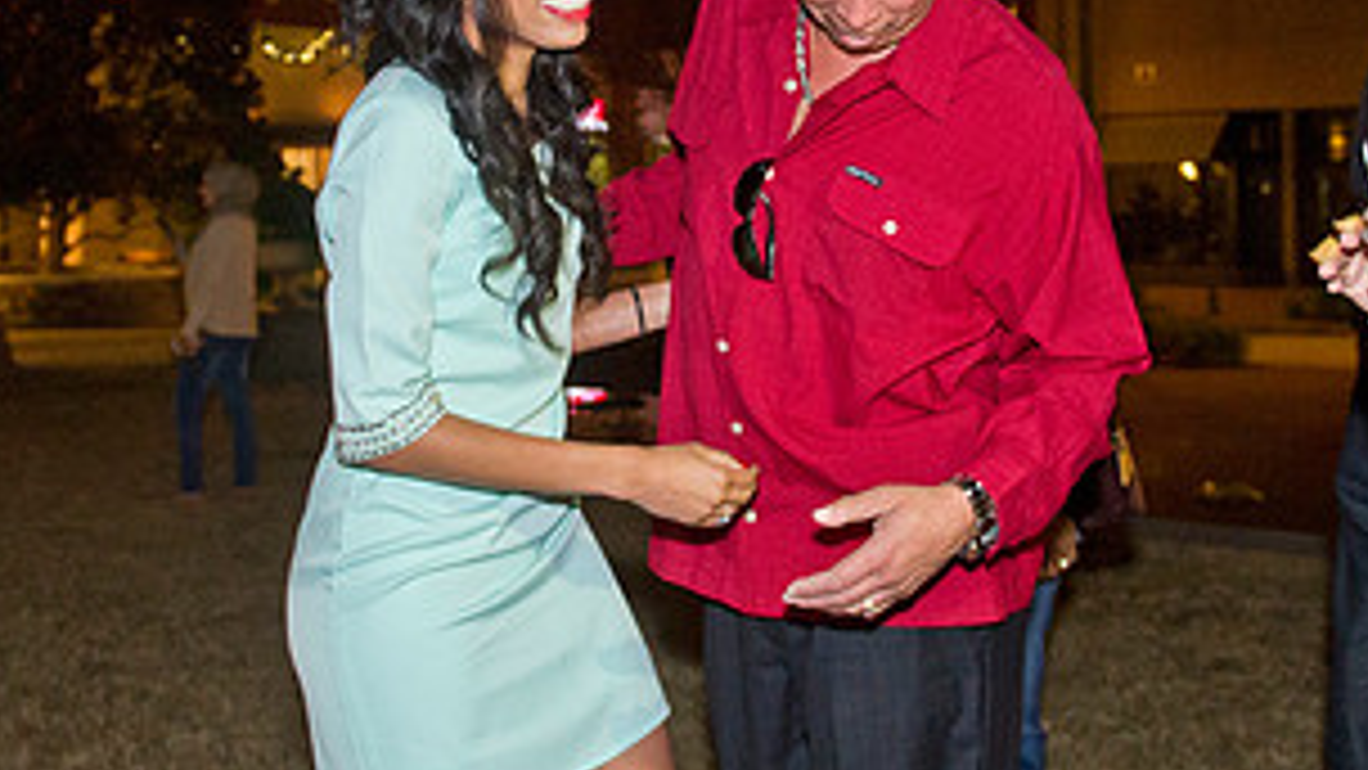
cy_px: 131
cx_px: 720
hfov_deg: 42.9
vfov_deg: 24.4
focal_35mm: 48
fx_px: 1741
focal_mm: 24
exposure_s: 1/100
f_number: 3.2
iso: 3200
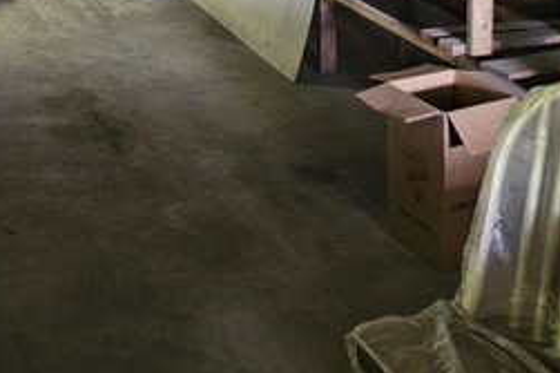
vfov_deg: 19.8
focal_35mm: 61
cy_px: -159
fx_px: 948
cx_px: 222
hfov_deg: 32.8
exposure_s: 1/24
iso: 640
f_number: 1.7
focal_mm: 6.3
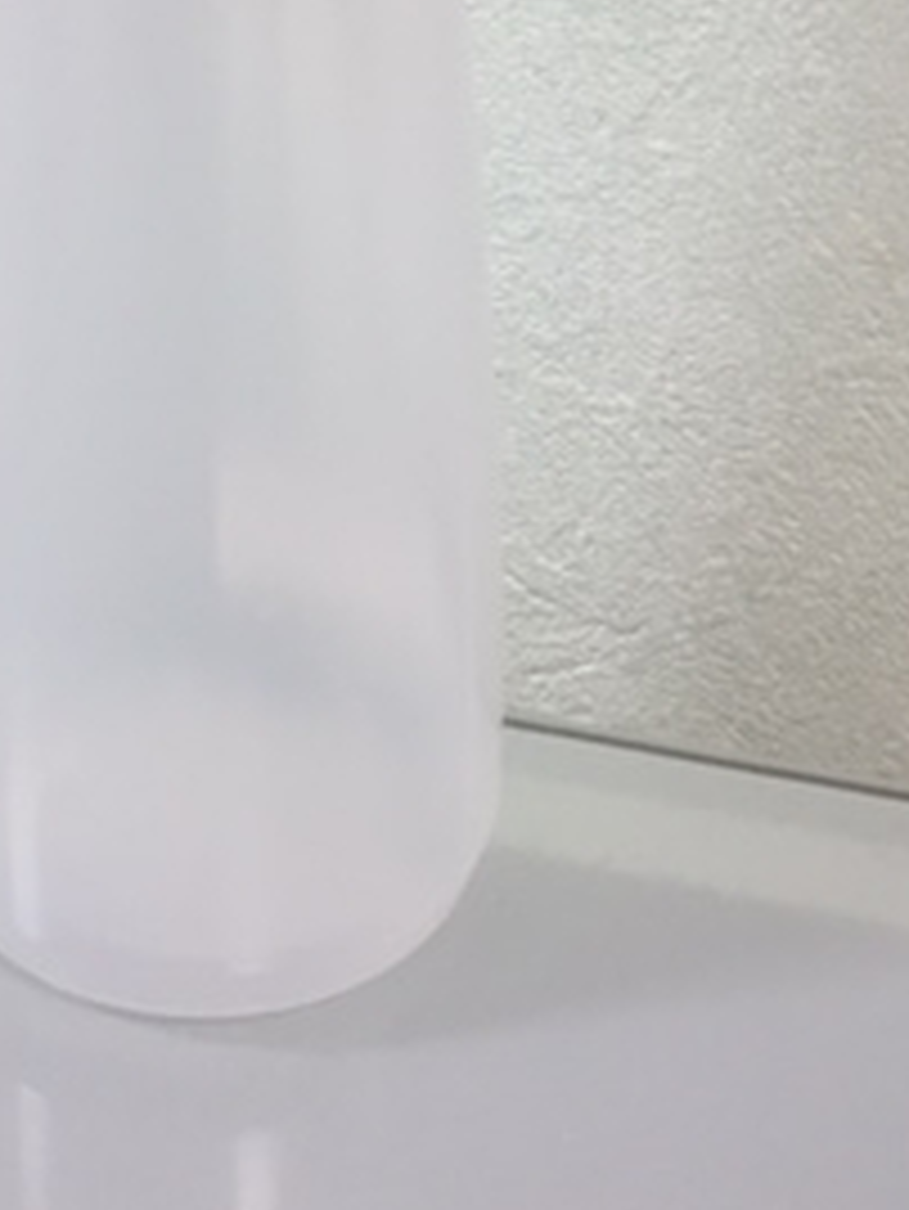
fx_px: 2414
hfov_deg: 21.2
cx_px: 238
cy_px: 18
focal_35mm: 69
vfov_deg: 26.7
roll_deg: +1.8
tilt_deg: -18.2
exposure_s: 1/30
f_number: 2.2
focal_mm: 4.15
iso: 64
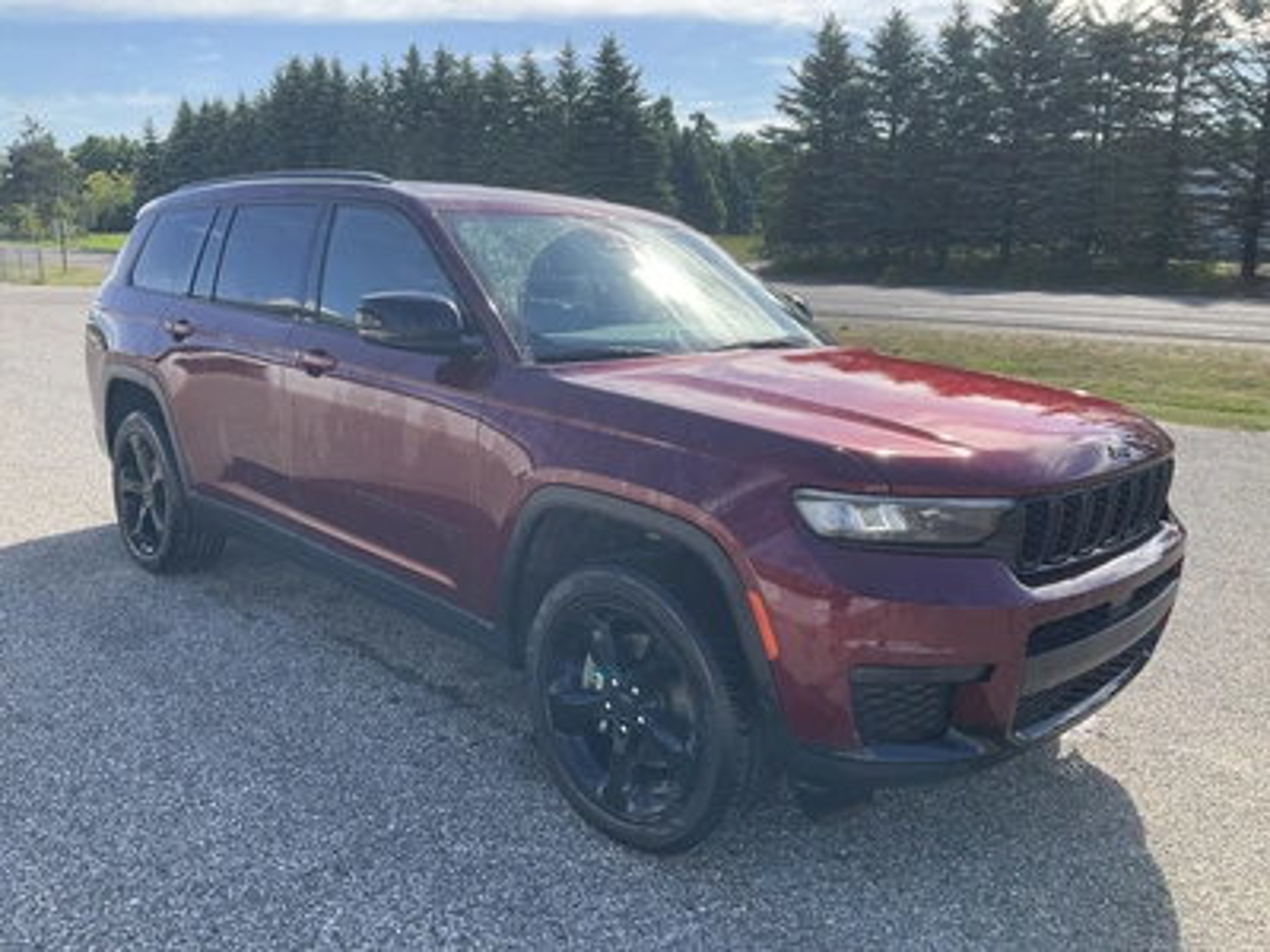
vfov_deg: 48.2
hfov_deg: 61.7
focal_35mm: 29
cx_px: 635
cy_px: 476
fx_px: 1064
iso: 25
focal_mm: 3
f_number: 1.8
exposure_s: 1/674
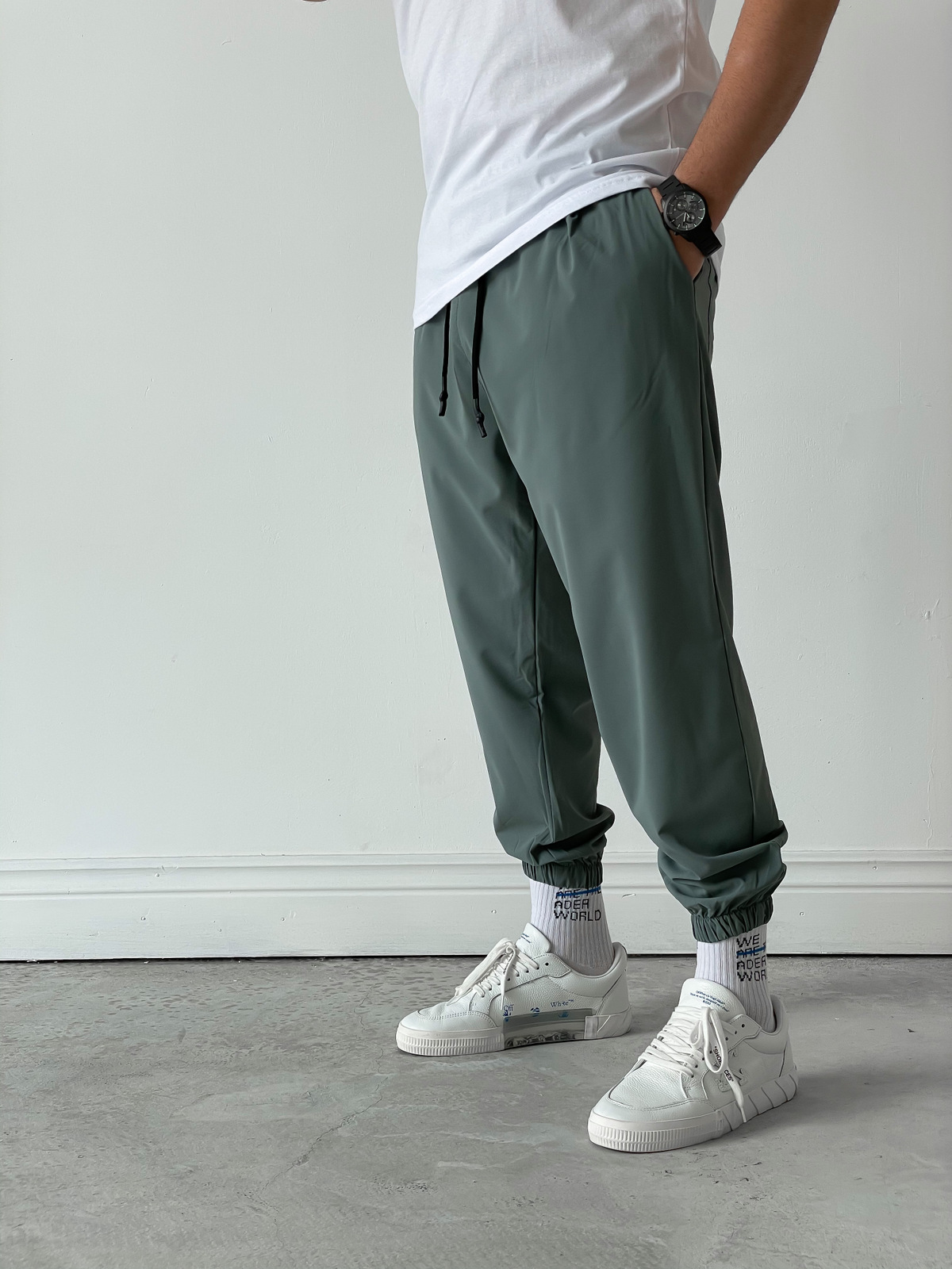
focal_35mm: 52
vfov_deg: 36.8
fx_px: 1907
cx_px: 476
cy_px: 634
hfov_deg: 28.0
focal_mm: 6
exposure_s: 1/120
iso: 32
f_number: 2
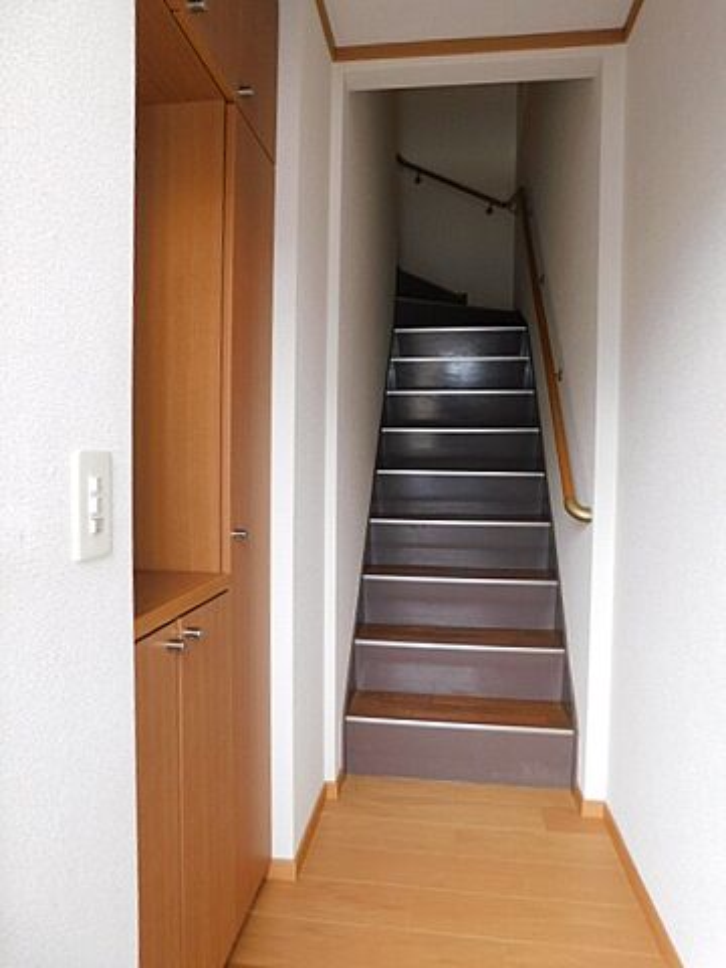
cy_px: 484
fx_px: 643
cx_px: 363
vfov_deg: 73.9
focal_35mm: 23
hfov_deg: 58.9
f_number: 3
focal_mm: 4
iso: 125
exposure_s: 1/50
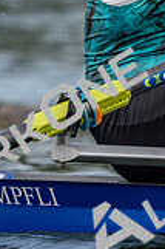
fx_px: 10768
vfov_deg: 1.3
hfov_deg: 0.9
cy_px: 30
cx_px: 406
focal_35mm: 1563
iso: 500
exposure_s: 1/1600
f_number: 6.3
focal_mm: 433
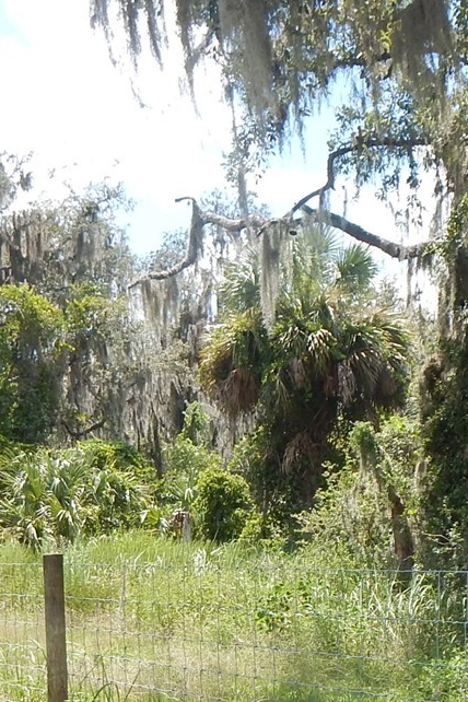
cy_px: 628
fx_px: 1111
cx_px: 343
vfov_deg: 33.3
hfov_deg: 23.6
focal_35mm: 57
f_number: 3
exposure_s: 1/640
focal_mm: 4
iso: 125
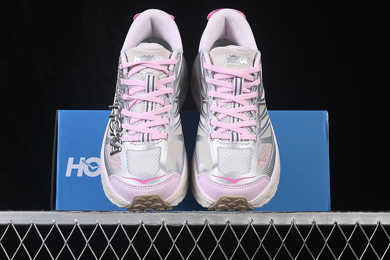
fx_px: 812
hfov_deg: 27.0
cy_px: 130
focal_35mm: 75
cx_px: 195
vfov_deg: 18.2
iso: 160
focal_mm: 50
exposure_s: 1/80
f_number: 8
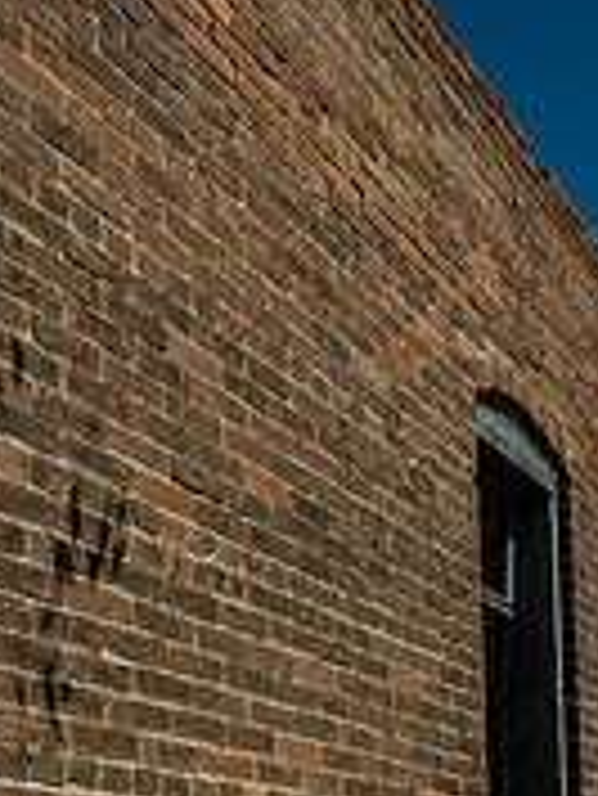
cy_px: 818
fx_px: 1403
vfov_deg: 29.3
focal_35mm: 61
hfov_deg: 24.0
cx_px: 366
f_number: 10
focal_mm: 12
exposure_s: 1/400
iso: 250
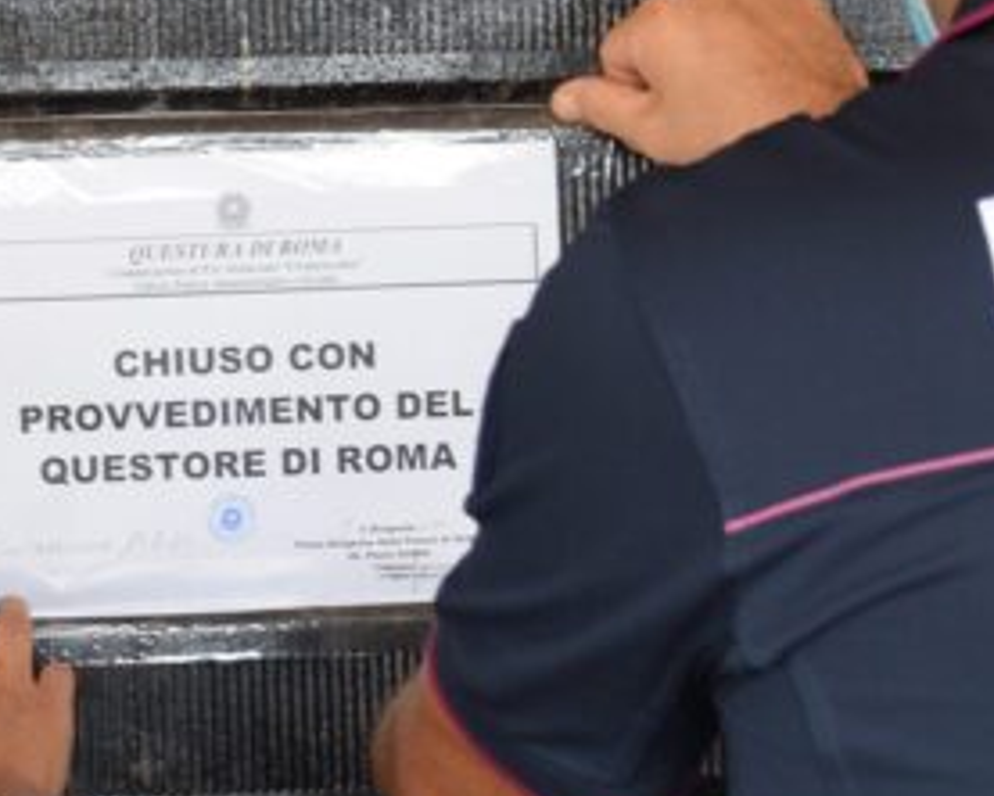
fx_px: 4593
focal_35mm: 156
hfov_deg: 12.3
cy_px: 292
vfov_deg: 9.9
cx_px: 208
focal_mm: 30
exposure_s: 1/100
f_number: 5
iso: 400
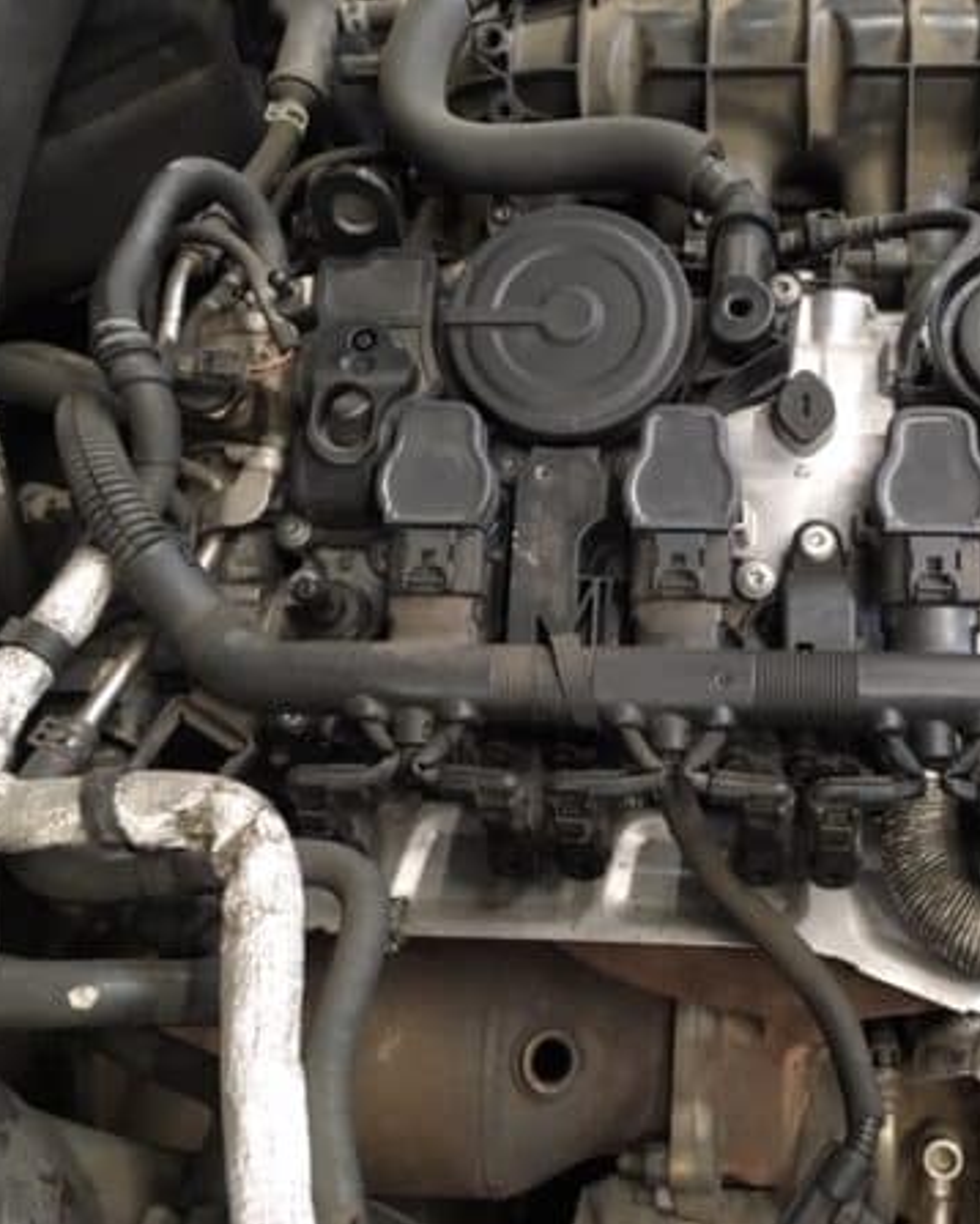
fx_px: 1377
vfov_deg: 47.9
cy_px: 613
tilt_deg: -55.7
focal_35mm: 38
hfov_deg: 38.6
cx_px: 673
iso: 200
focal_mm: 4.15
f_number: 2.2
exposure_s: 1/15
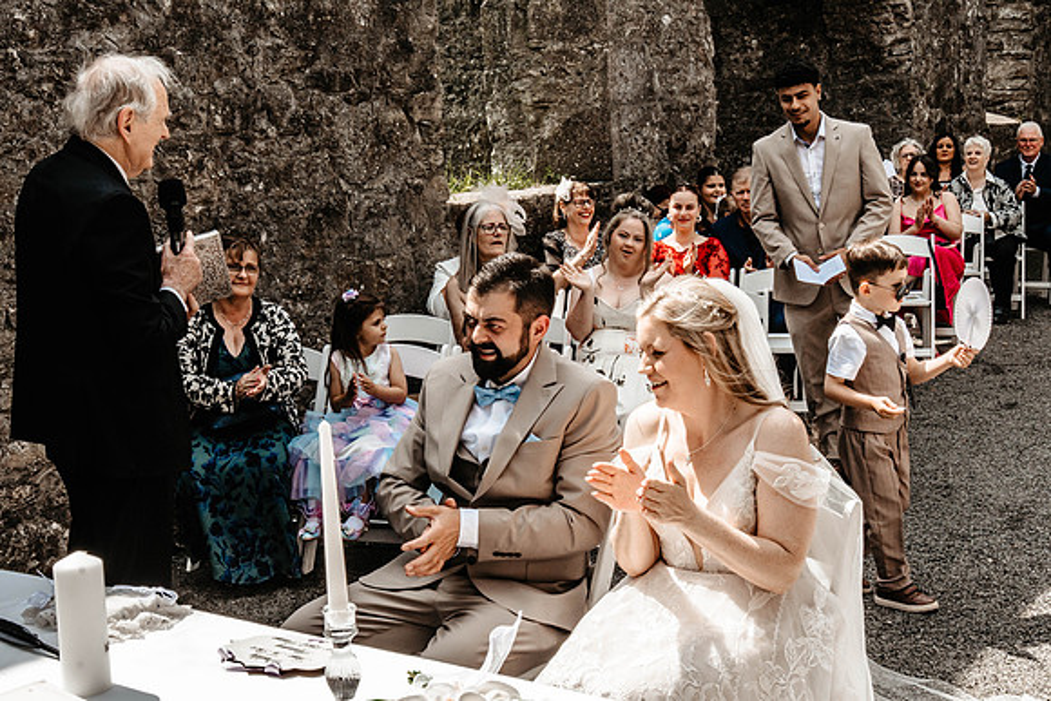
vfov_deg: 26.0
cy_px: 350
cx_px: 526
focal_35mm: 52
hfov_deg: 38.2
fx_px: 1518
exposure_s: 1/320
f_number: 16
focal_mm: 35
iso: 800
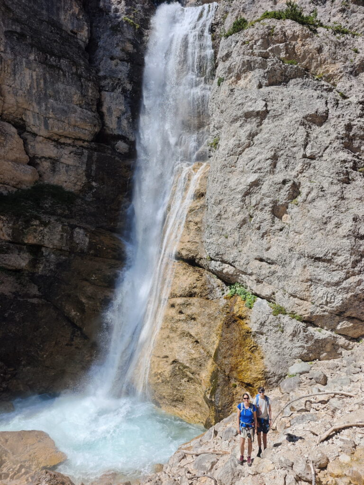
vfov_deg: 73.9
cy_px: 242
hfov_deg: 58.9
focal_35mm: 23
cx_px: 182
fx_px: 322
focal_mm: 8.72
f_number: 2
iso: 50
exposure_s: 1/2026
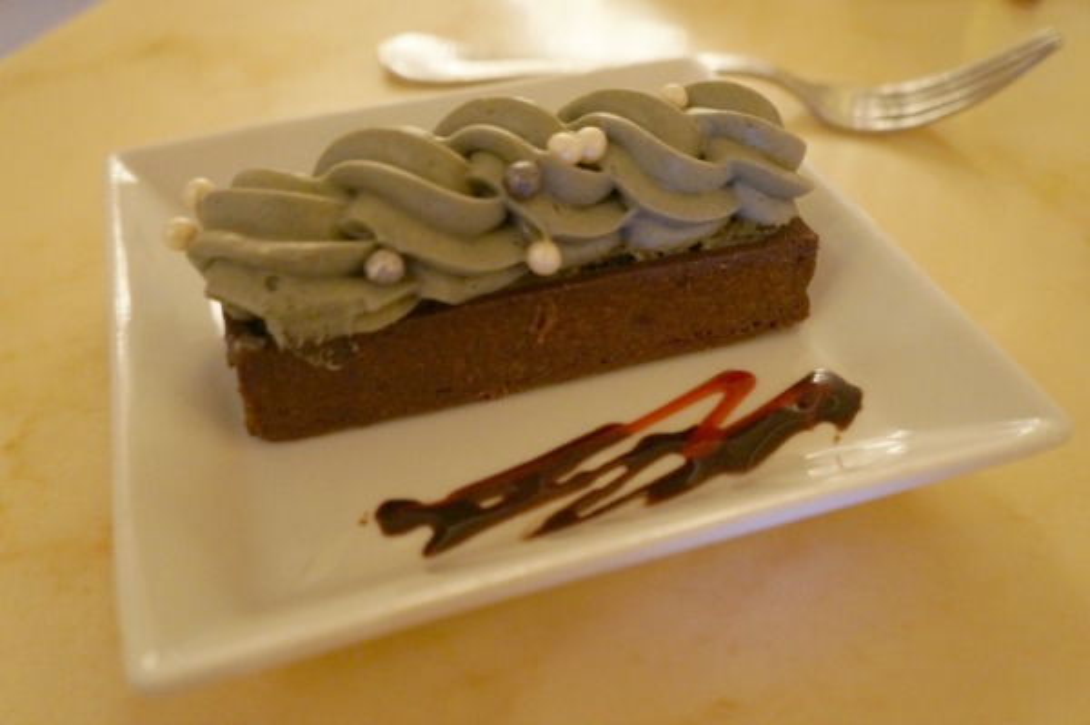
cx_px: 545
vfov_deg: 39.9
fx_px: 998
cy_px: 362
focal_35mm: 33
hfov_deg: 57.3
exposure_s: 1/5
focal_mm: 22
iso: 3200
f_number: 4
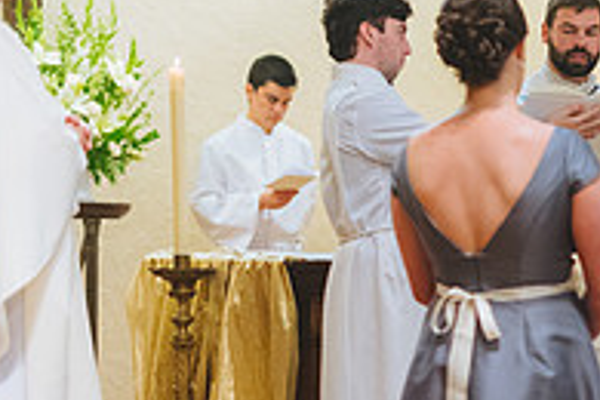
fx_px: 2483
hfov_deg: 13.1
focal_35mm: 149
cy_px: 355
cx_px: 880
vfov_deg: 9.2
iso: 2000
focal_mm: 50
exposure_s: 1/500
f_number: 2
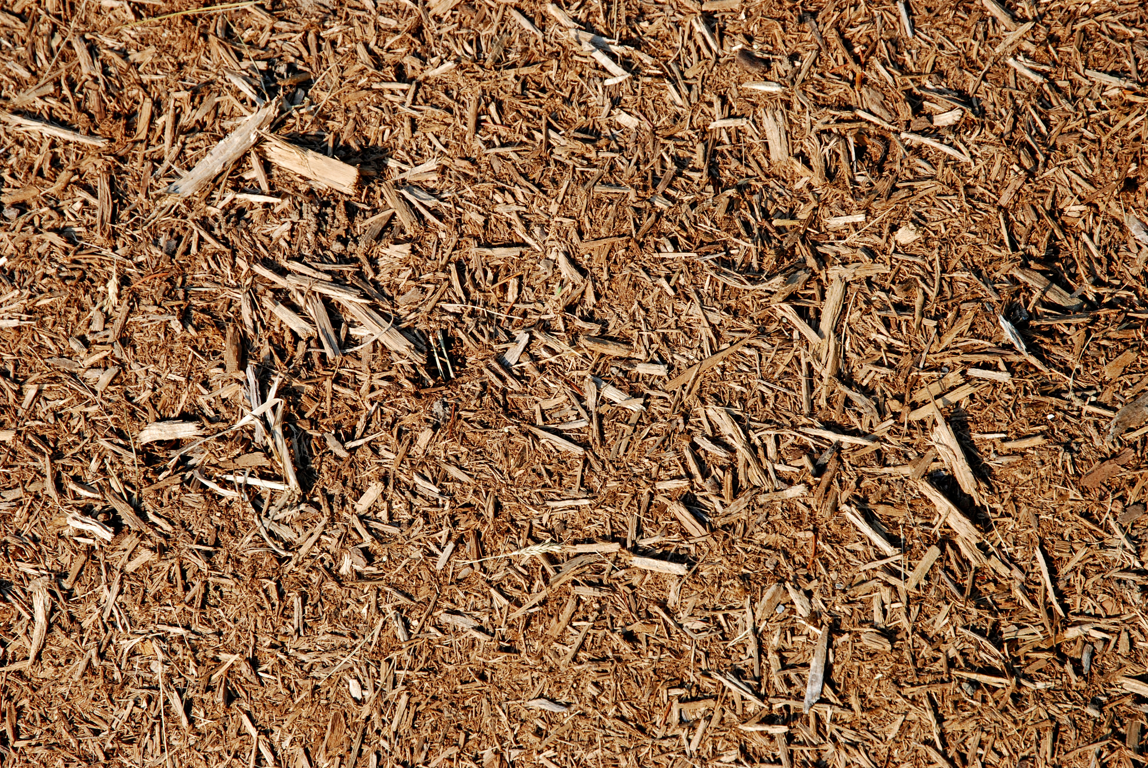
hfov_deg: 24.6
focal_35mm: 82
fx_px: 2634
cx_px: 574
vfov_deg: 16.6
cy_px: 384
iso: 100
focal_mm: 55
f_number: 8
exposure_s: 1/160
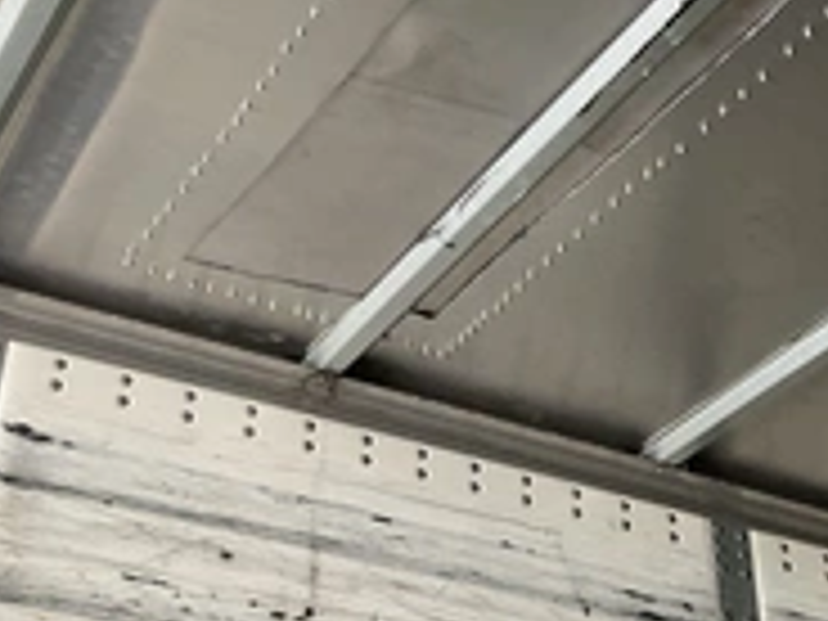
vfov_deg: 23.0
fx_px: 1507
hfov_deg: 30.7
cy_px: 126
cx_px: 454
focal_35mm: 63
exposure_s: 1/60
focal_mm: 3
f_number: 1.8
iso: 125
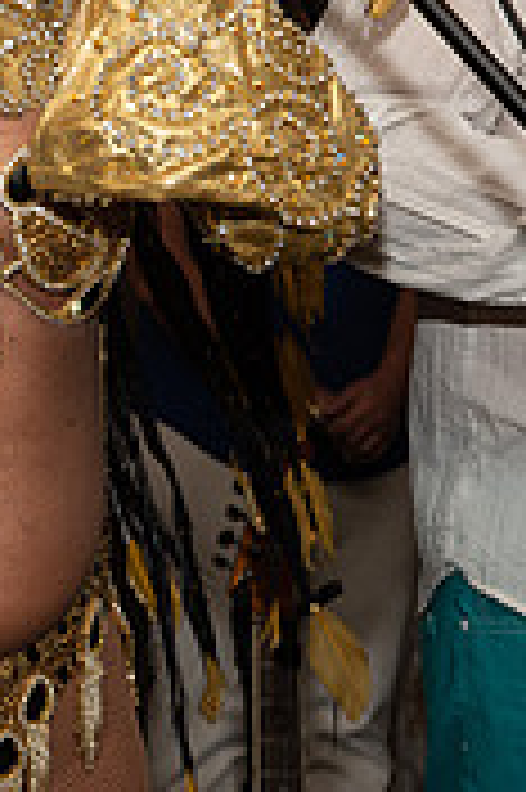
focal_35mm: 192
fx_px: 4216
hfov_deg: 7.1
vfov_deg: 10.7
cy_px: 256
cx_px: -94
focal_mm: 75
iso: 400
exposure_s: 1/125
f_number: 11
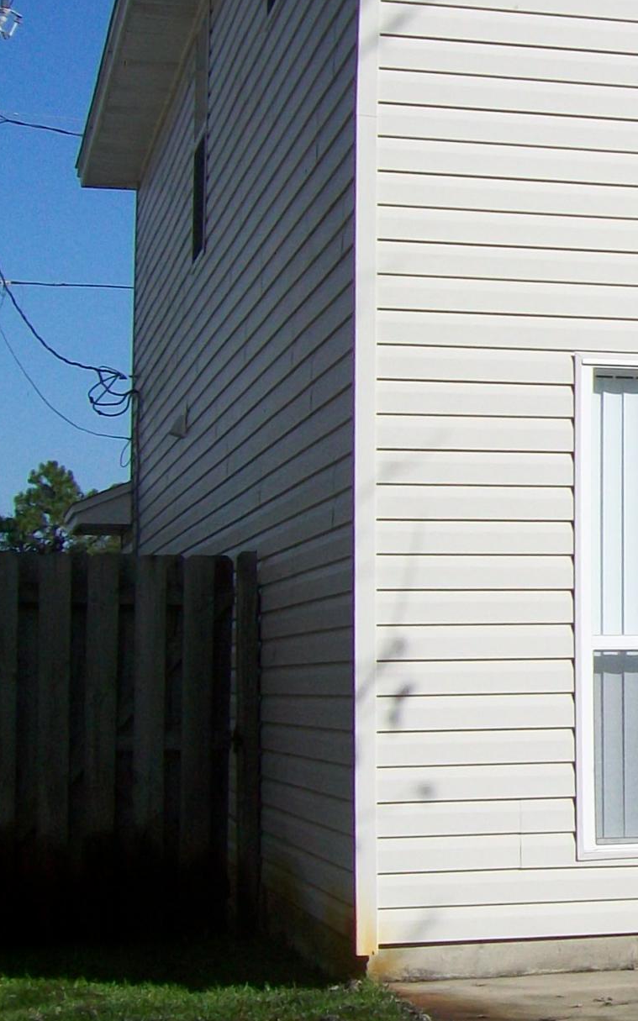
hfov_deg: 13.2
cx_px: 1159
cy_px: 480
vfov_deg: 23.3
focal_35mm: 89
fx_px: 2477
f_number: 4.9
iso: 64
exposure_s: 1/640
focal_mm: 6.1
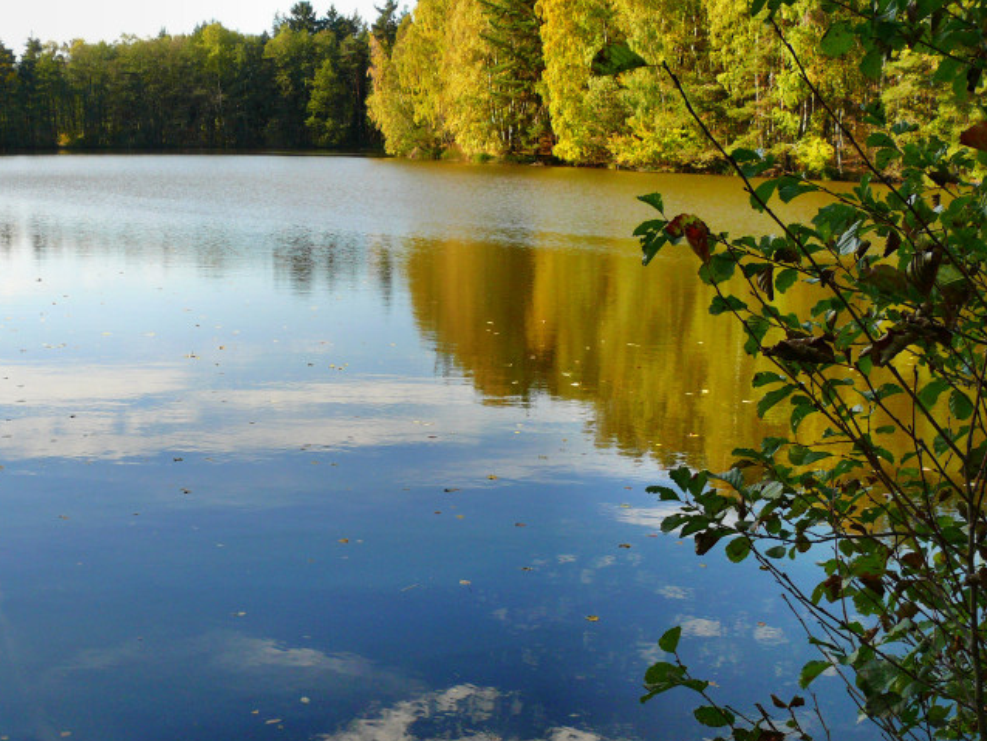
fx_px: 1426
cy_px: 512
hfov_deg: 38.0
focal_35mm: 50
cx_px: 385
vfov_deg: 28.9
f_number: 3.6
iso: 100
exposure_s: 1/320
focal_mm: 7.4
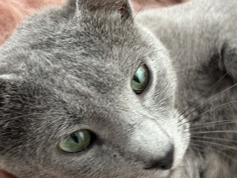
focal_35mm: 86
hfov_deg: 22.8
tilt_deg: -63.6
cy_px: 106
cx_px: 106
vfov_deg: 17.1
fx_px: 588
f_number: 1.6
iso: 160
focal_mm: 5.96
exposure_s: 1/47
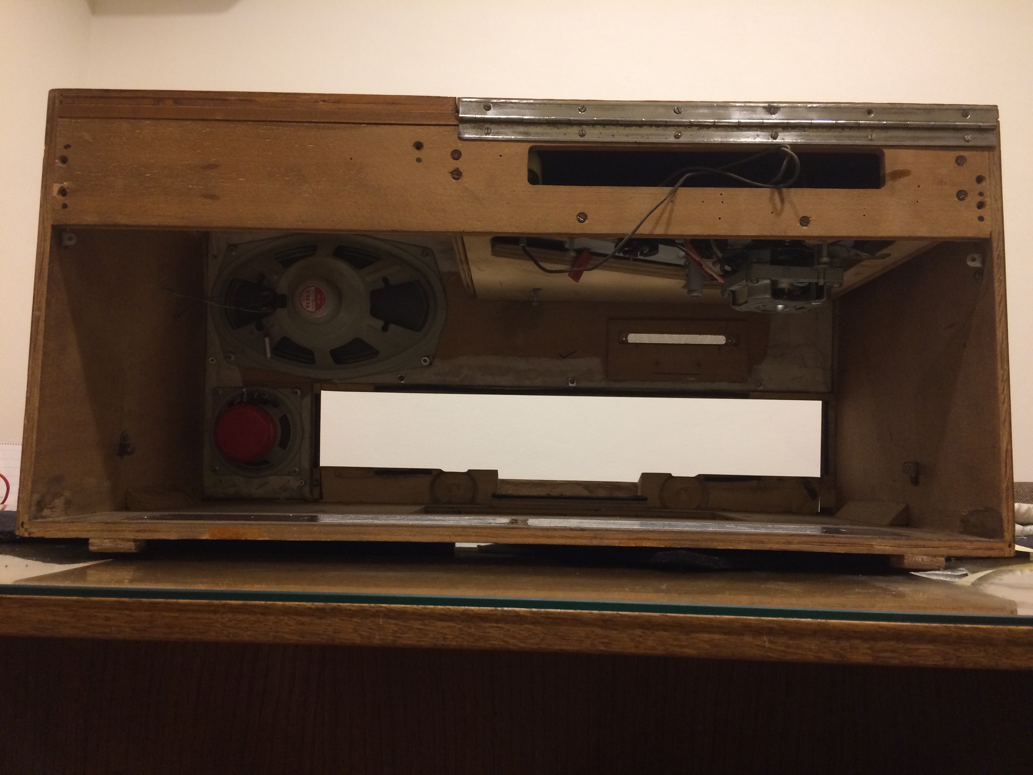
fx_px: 865
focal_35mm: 29
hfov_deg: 61.7
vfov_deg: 48.2
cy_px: 388
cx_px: 516
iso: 200
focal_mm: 4.15
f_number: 2.2
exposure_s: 1/33
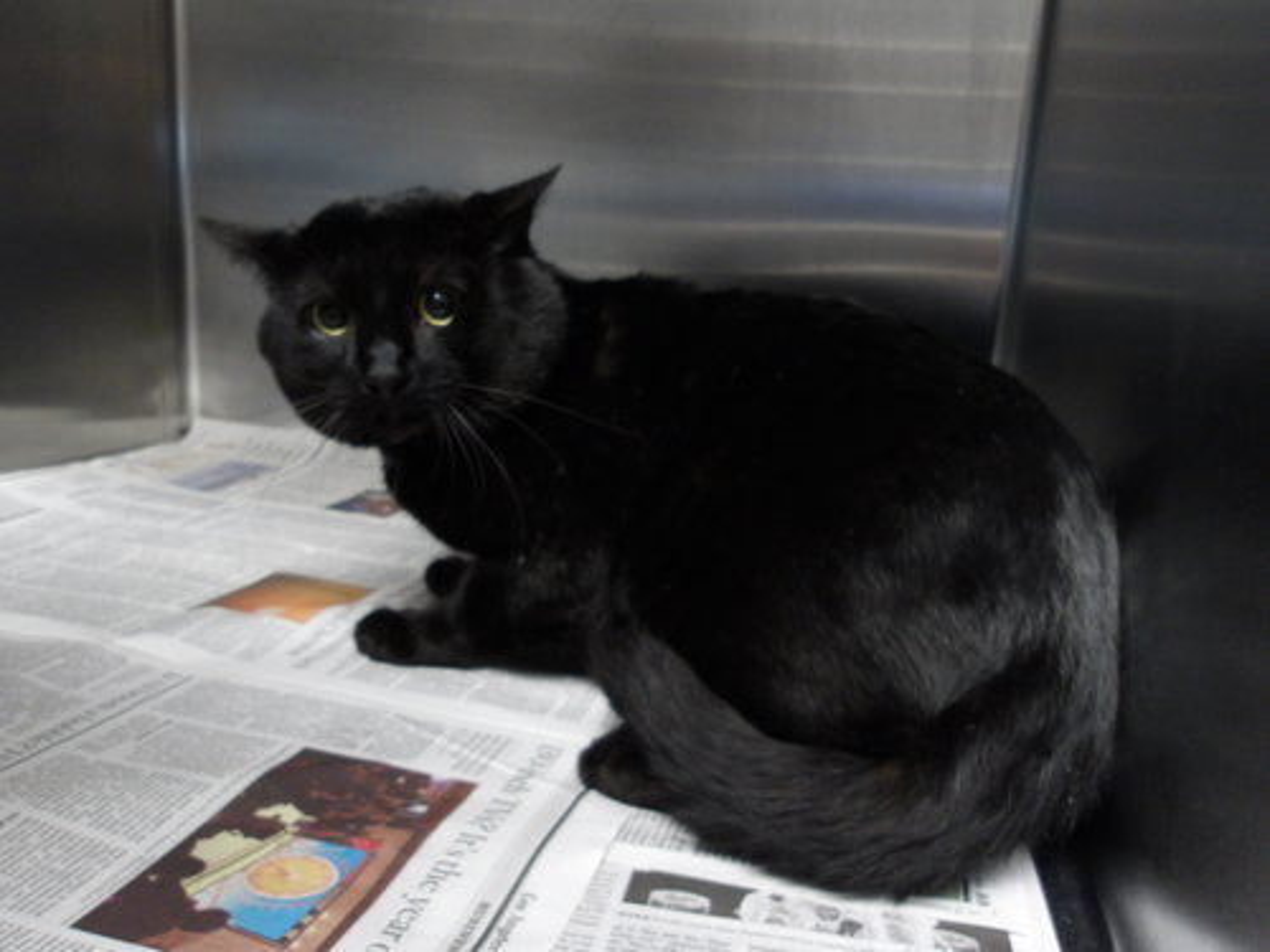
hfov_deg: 65.3
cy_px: 476
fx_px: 991
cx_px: 635
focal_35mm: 27
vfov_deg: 51.4
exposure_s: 1/15
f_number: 3
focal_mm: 4.9
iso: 590
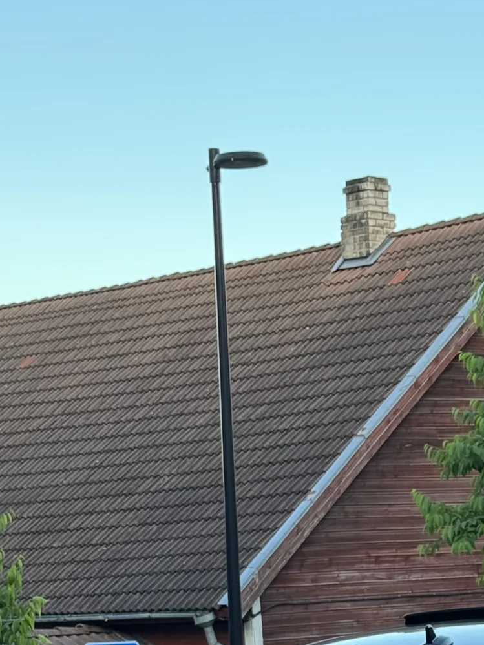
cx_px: 486
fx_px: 2294
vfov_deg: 15.4
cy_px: 807
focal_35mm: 123
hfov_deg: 11.9
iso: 64
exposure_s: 1/211
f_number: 1.78
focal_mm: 6.76
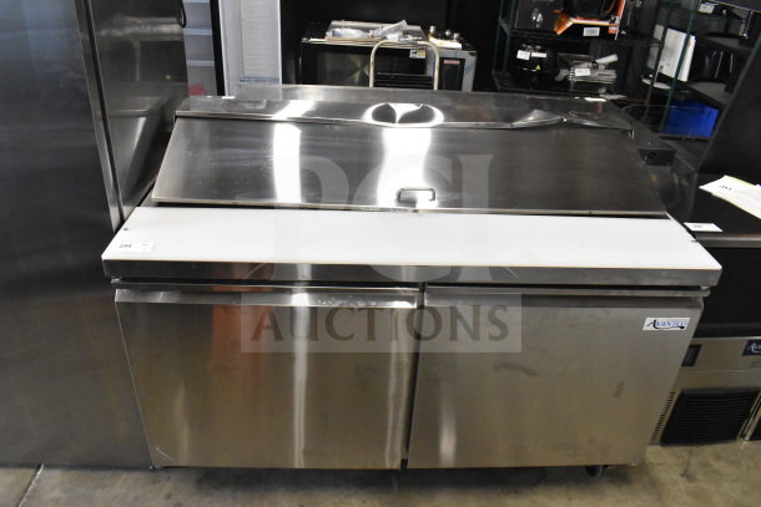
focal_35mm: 27
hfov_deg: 67.4
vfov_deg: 48.0
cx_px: 380
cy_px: 254
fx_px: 571
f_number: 5.6
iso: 6400
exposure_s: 1/125
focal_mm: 18
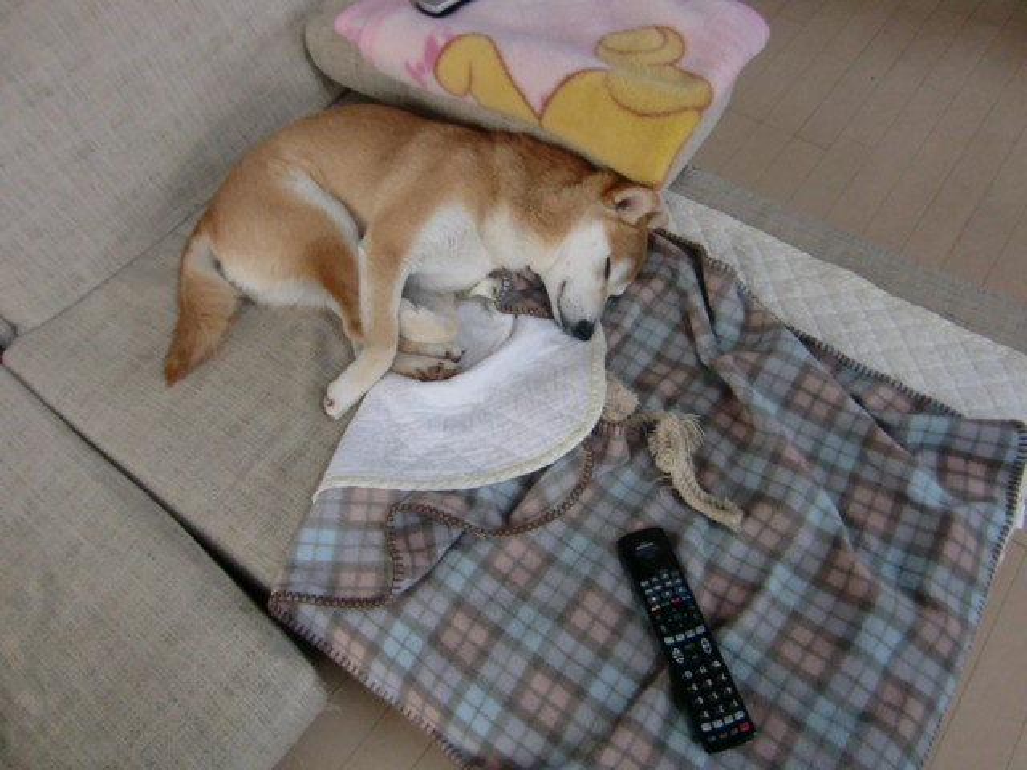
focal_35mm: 28
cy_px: 385
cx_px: 514
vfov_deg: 49.7
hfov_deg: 63.4
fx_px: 831
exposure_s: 1/25
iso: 400
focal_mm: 4.9
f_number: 2.6
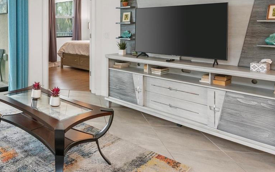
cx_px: 45
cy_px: 26
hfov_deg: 57.0
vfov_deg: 39.6
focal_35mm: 30
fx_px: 225
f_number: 8
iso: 800
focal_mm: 14
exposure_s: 1/40
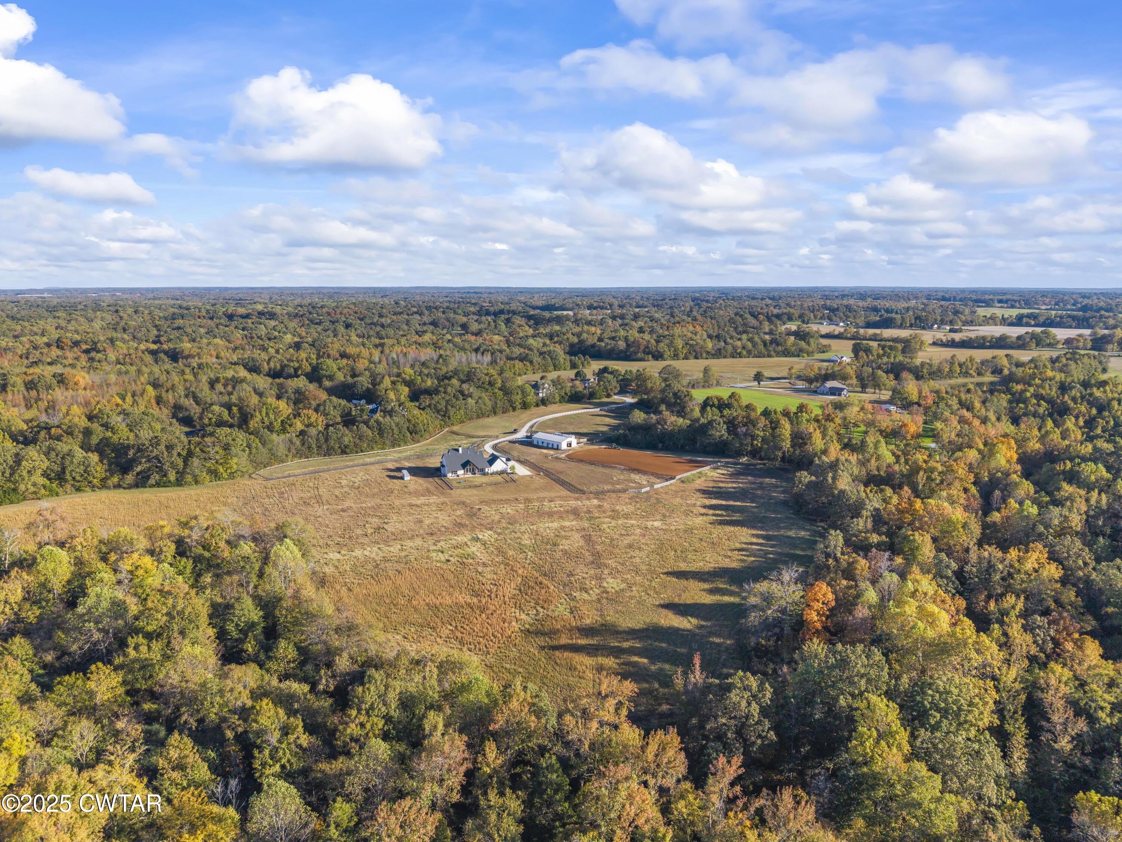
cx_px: 561
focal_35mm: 24
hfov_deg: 71.6
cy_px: 421
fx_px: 778
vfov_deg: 56.8
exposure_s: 1/200
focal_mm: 8.67
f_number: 1.8
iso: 100
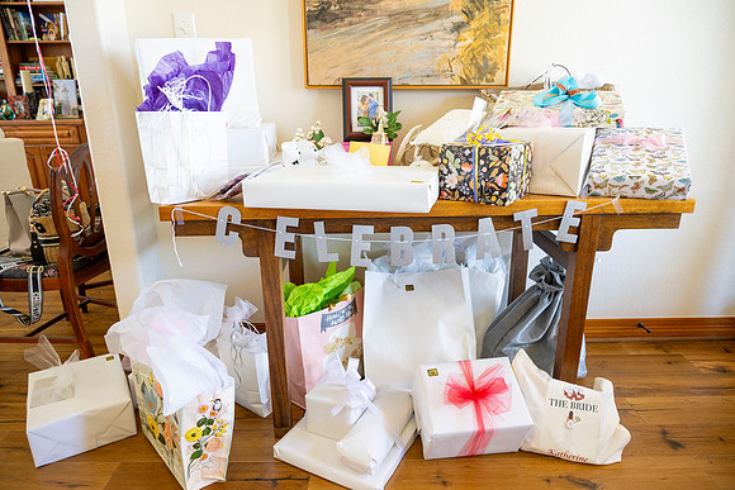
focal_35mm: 24
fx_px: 490
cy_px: 245
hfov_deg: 73.7
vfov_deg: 53.2
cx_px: 368
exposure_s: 1/50
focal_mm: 24
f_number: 4.5
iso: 800
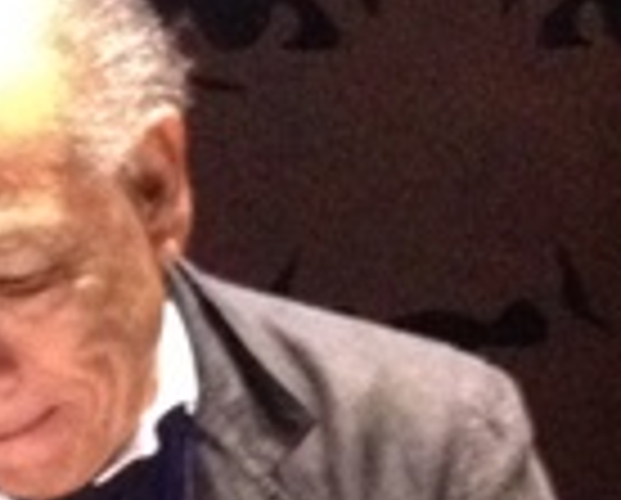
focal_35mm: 253
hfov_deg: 7.2
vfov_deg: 6.1
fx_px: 4660
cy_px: 523
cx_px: -846
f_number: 2.4
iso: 640
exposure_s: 1/15
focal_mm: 4.28
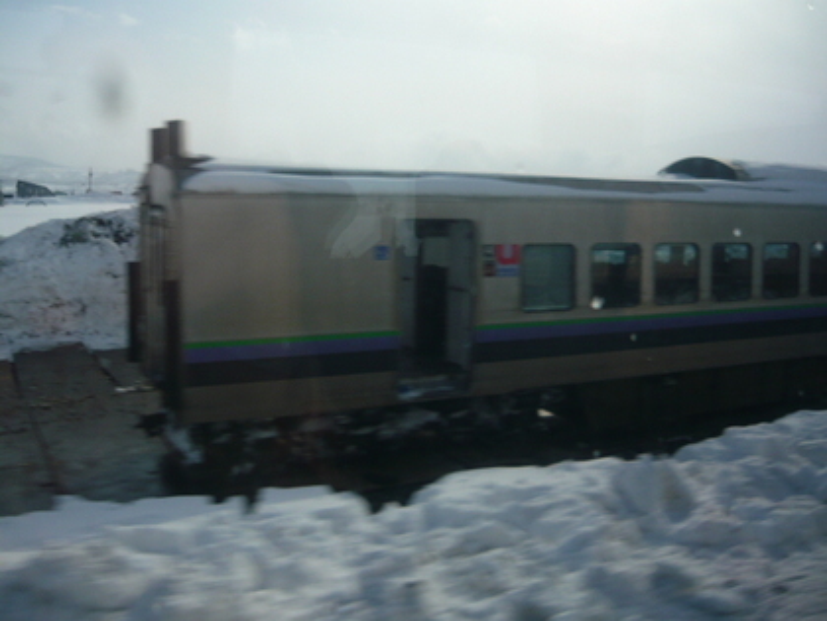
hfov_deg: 55.4
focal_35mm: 33
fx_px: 788
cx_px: 414
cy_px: 310
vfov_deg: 42.9
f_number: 8
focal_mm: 5.5
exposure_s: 1/320
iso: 100
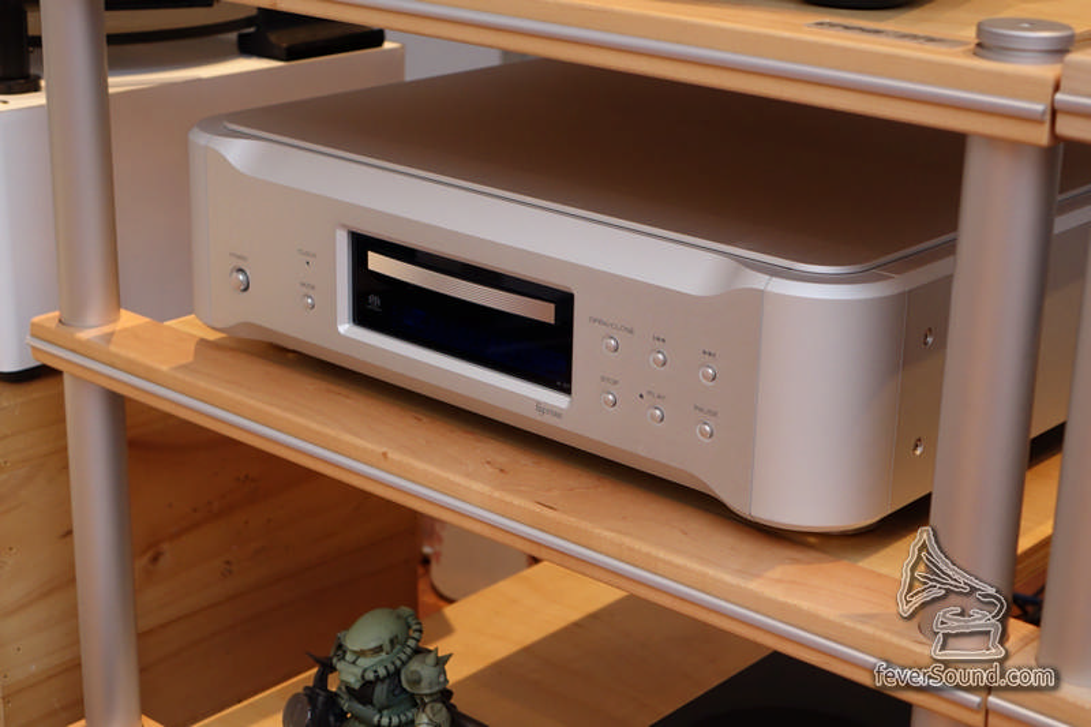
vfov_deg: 21.2
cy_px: 364
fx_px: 1939
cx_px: 546
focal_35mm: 64
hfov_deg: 31.4
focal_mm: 23.32
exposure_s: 1/60
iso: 800
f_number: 4
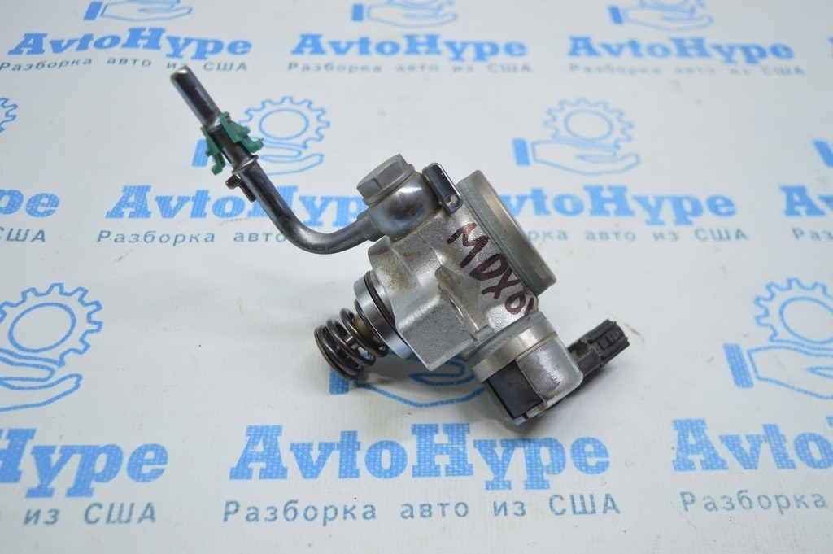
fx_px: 832
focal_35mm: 36
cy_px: 277
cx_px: 416
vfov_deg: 36.8
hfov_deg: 53.2
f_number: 4
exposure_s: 1/60
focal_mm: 24
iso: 400
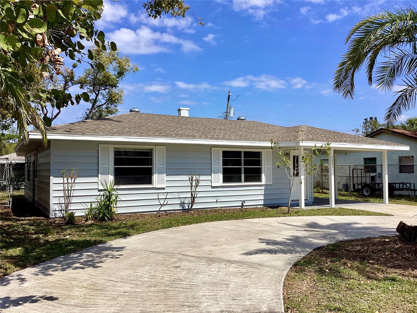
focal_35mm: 31
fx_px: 373
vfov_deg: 45.4
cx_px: 208
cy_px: 156
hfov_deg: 58.4
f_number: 2.4
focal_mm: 3.3
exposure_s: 1/2262
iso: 25
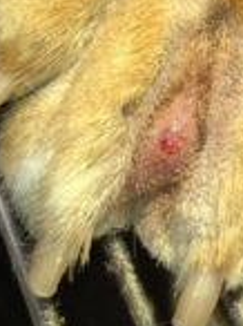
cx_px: 165
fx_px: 901
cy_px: 31
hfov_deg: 15.3
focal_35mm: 96
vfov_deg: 20.1
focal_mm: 4.28
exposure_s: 1/206
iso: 50
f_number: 2.4
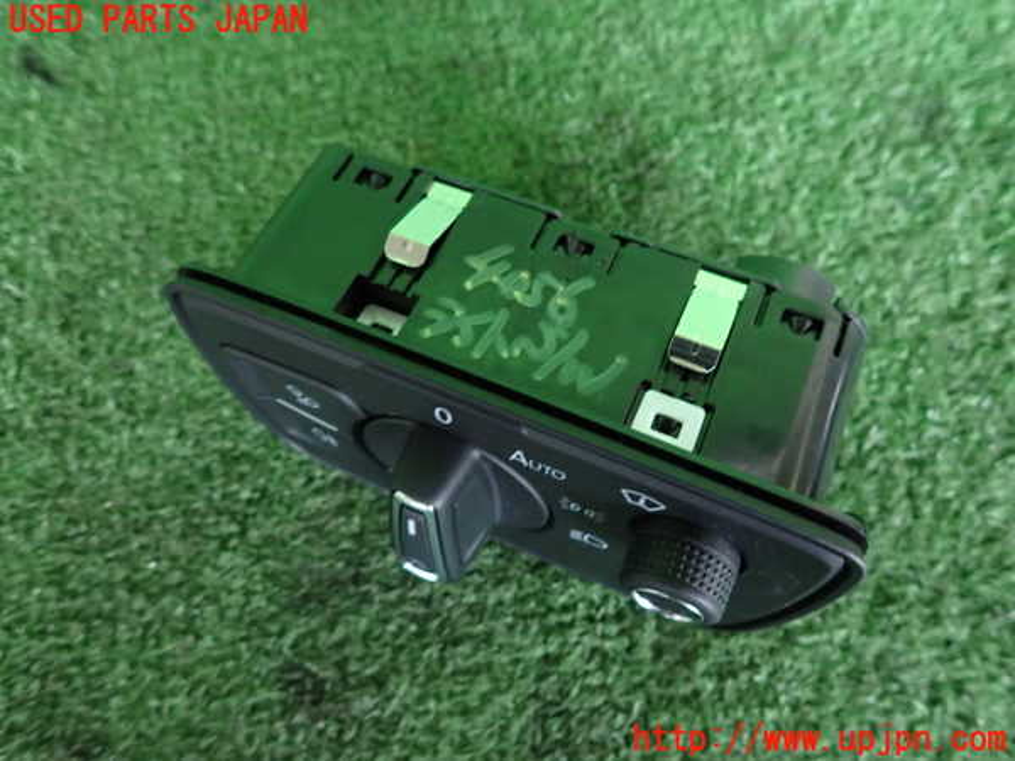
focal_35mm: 25
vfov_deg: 54.9
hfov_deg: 69.4
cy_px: 380
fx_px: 733
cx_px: 508
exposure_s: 1/30
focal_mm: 4.5
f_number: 2
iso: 800
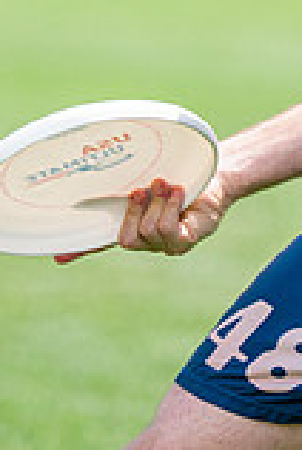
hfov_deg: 1.5
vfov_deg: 2.2
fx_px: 11626
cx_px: 361
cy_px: -37
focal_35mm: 928
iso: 500
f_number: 2.8
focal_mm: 200
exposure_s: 1/5000
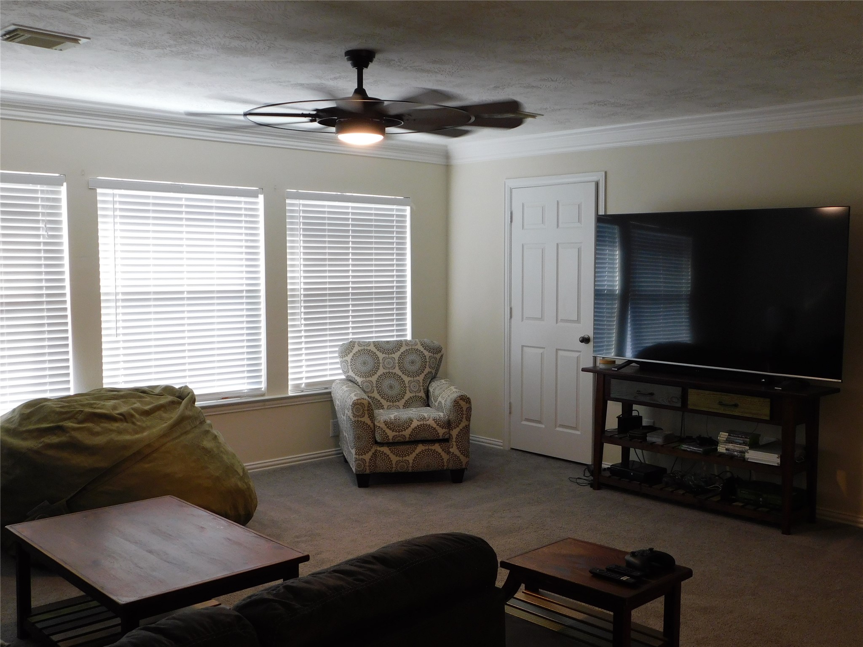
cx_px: 432
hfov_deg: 51.4
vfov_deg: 39.7
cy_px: 324
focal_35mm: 36
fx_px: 898
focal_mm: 6.3
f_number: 3.5
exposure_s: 1/30
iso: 220
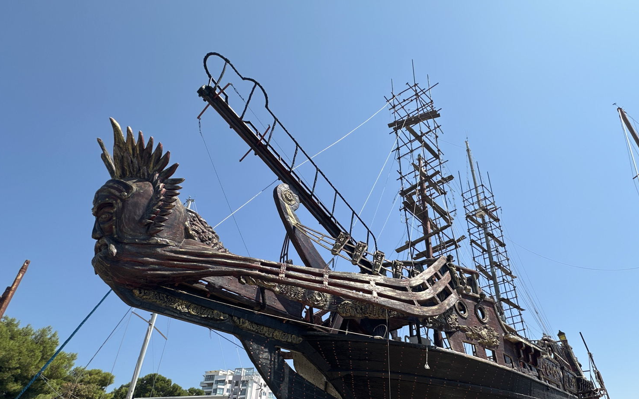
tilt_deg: +28.0
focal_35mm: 20
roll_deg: +2.4
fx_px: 348
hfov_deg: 83.9
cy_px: 278
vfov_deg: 57.8
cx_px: 387
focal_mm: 2.22
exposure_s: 1/1825
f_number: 2.2
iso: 50
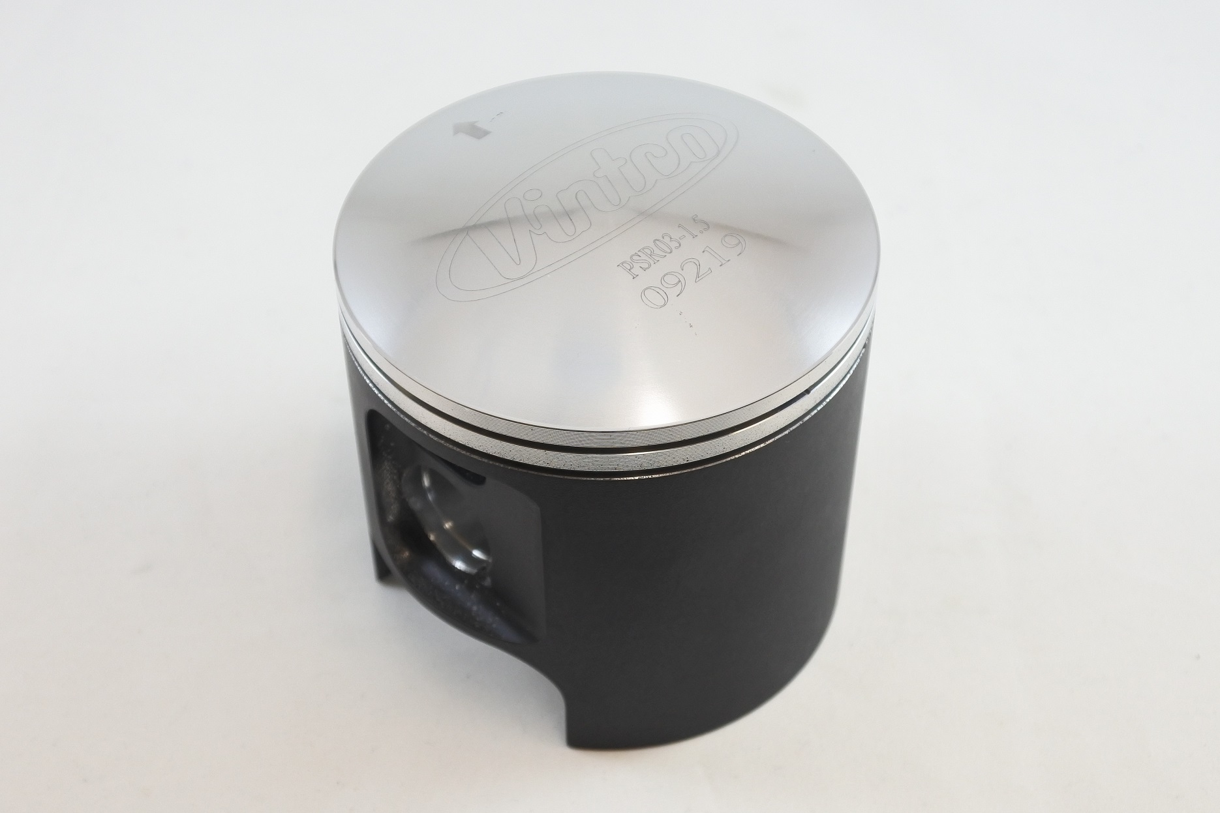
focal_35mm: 42
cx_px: 610
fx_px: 1423
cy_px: 406
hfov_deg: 46.4
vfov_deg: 31.9
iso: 500
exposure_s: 1/125
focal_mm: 15.7
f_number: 4.2
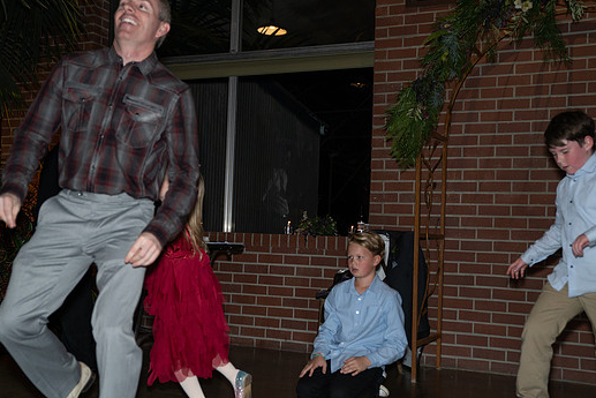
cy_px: 206
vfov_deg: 29.3
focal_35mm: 46
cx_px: 302
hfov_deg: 42.7
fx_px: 762
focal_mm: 41
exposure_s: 1/250
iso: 1600
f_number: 2.8
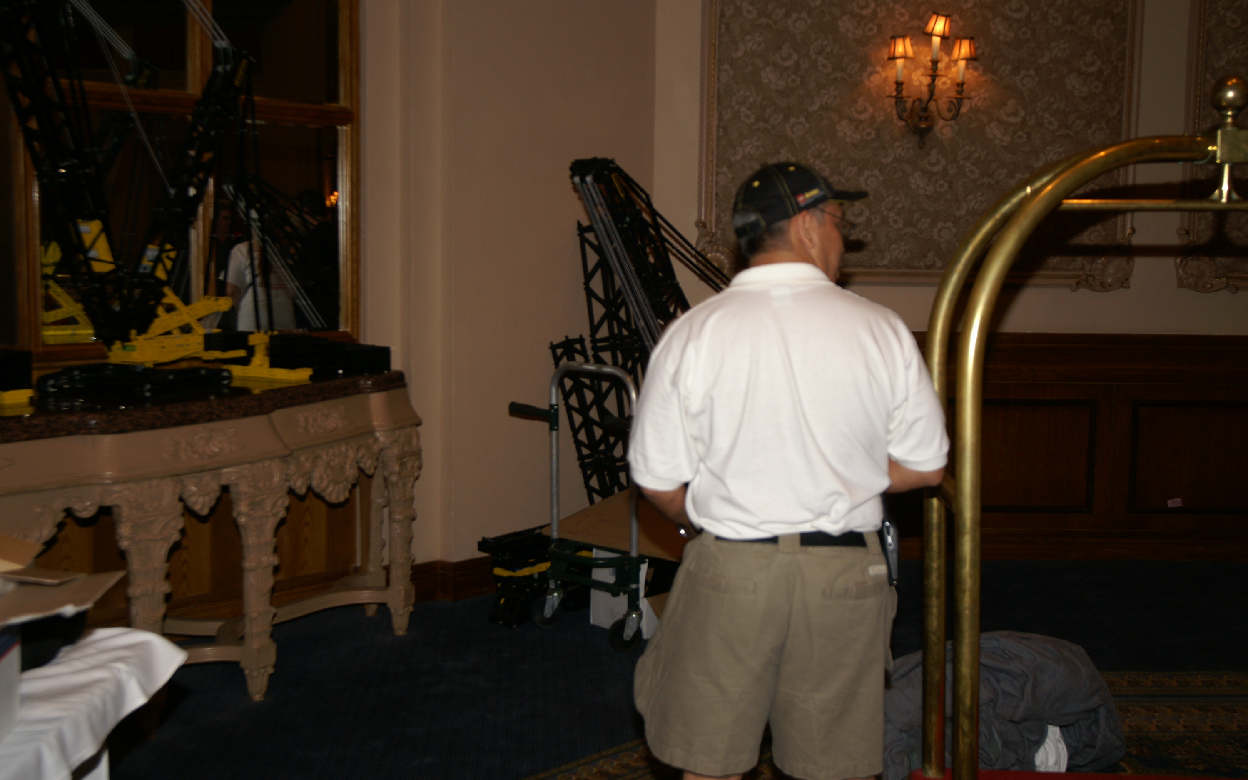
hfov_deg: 43.5
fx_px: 1565
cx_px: 626
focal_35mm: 46
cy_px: 373
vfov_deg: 28.0
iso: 200
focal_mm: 30
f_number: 4.5
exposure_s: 1/60
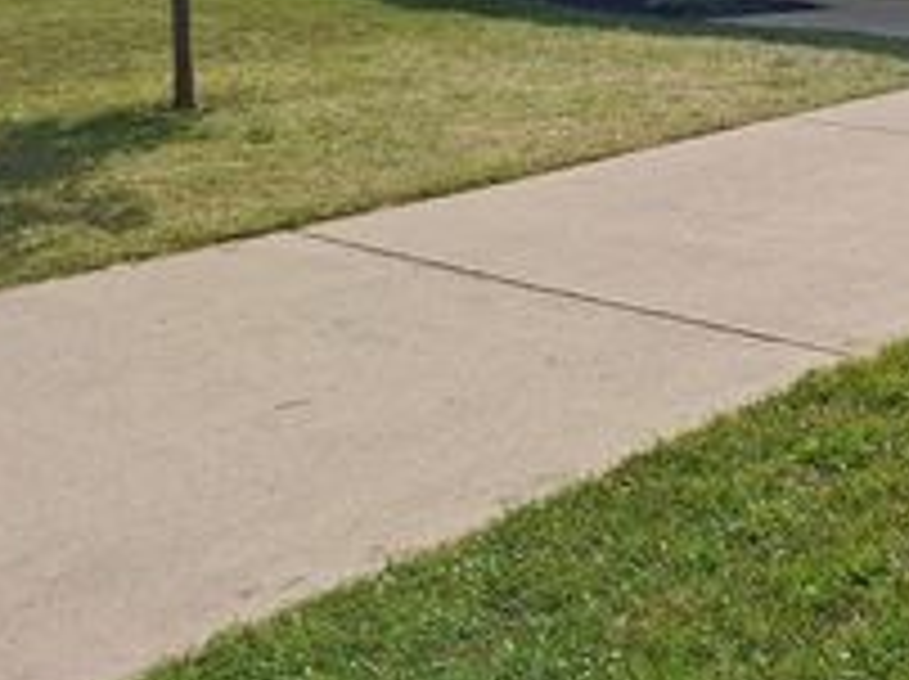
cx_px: 1004
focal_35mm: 57
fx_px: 1495
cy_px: -25
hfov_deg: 30.3
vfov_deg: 24.3
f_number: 1.8
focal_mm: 5.54
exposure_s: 1/4202
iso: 50
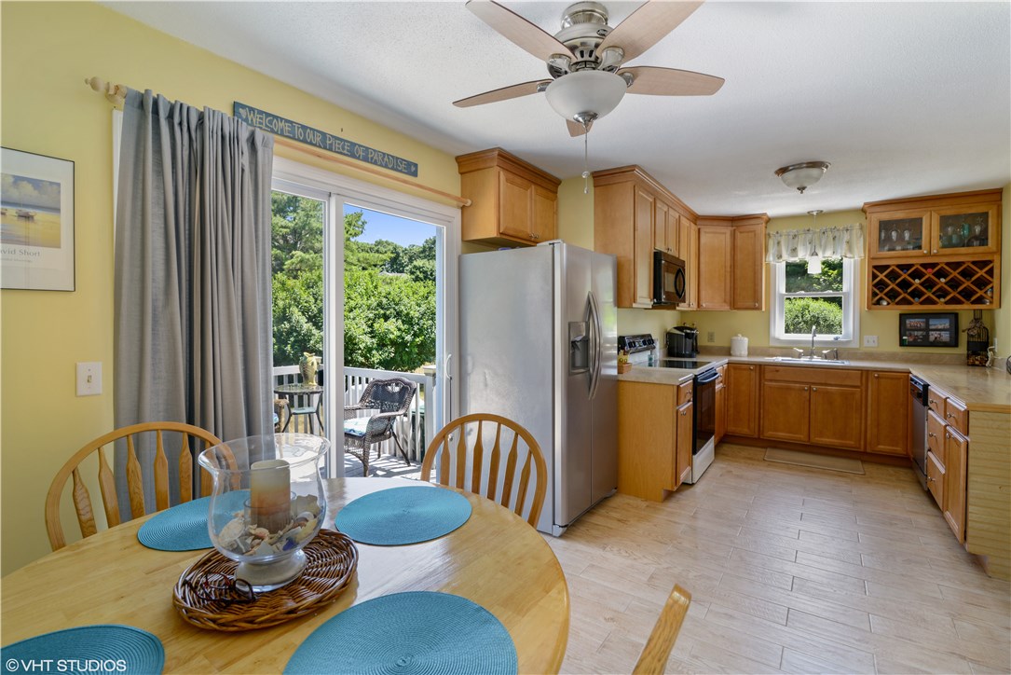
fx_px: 449
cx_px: 506
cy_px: 338
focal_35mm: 16
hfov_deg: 96.7
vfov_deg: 73.8
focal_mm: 16
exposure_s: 1/8
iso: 200
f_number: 7.1
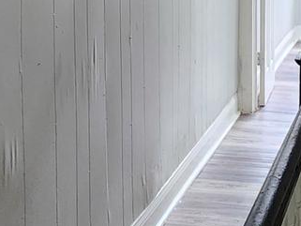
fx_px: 722
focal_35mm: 83
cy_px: -62
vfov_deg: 16.8
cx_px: 312
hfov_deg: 22.5
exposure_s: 1/60
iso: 200
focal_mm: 2.2
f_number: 2.2
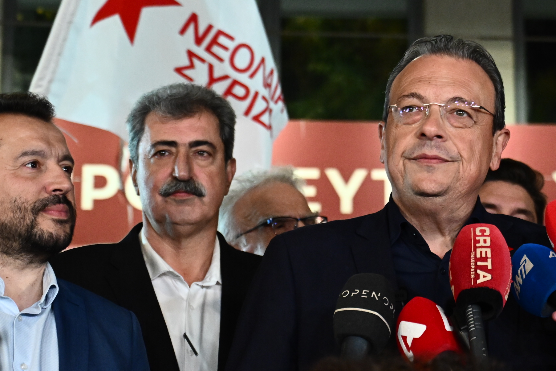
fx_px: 1498
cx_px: 287
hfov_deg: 21.0
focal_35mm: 97
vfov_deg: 14.1
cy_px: 158
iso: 4000
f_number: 4
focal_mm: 51
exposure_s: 1/250
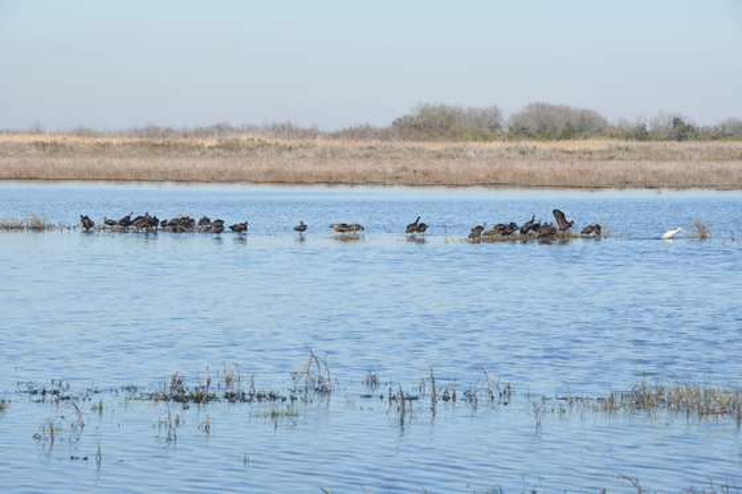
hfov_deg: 10.6
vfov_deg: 7.0
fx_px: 4018
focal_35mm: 195
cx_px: 371
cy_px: 247
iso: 160
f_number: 13
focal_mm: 130
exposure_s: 1/200
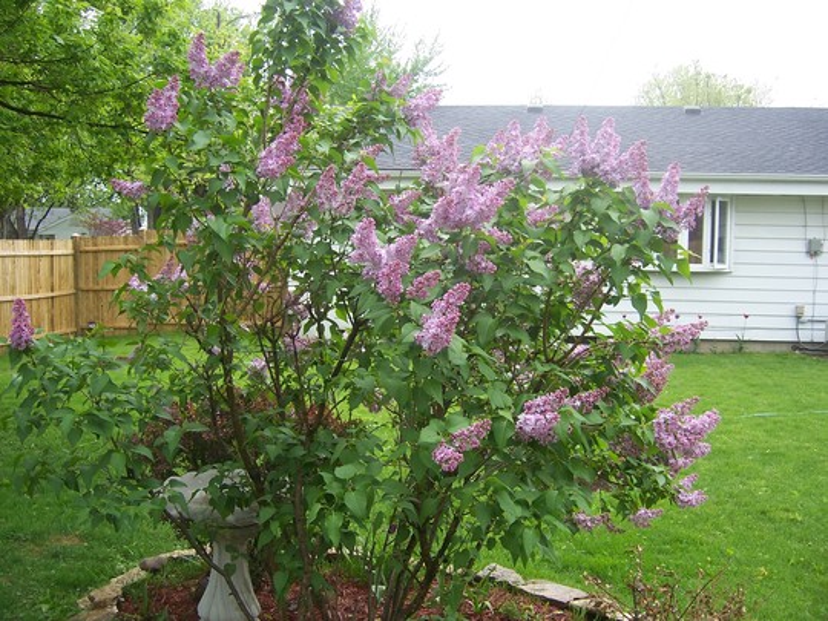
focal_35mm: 36
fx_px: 861
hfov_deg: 51.4
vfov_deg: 39.7
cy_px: 310
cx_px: 414
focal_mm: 6
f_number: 3
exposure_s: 1/250
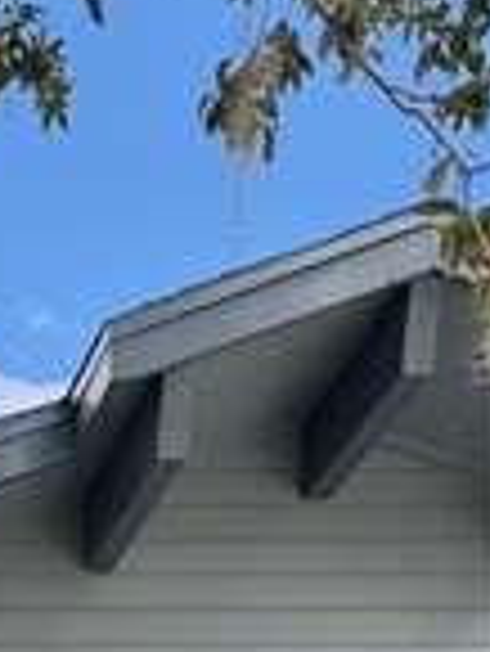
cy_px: 1259
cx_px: -571
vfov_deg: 15.3
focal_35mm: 106
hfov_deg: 12.0
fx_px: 1998
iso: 100
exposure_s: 1/1211
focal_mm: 6.76
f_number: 1.78
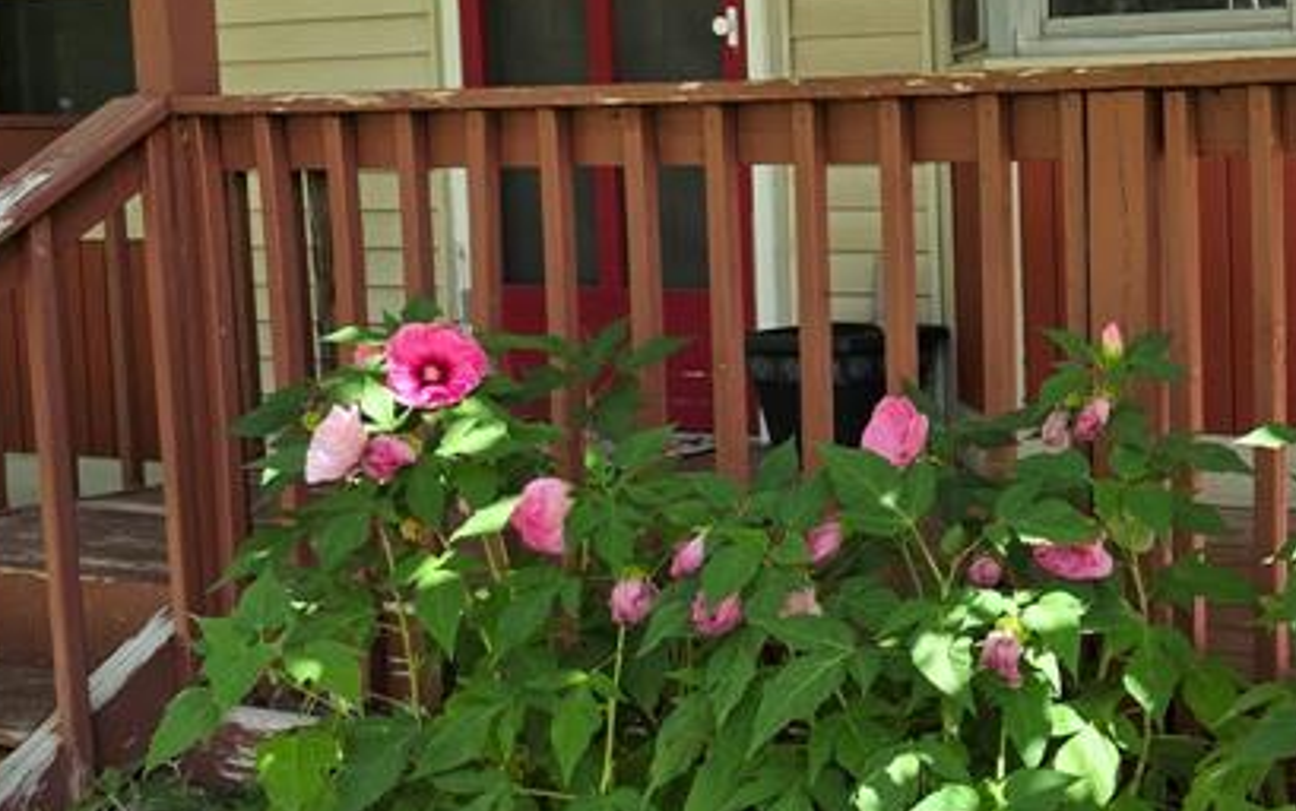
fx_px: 2155
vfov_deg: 21.3
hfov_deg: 30.8
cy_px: 314
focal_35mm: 61
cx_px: 1321
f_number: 1.7
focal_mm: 6.3
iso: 25
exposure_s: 1/359
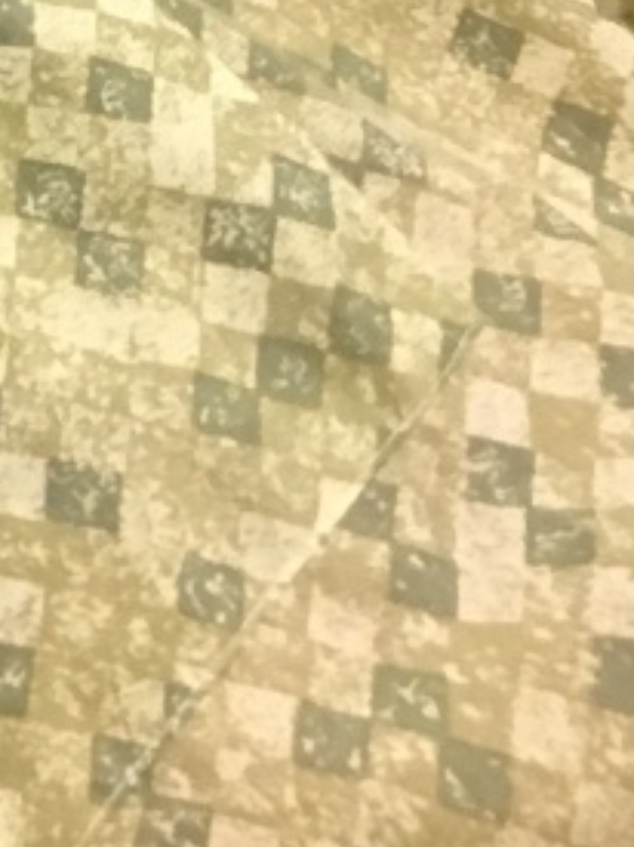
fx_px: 3519
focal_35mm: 144
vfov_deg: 11.3
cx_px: -662
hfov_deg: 9.6
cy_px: -1218
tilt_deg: -25.7
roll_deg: -1.1
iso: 160
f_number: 2.2
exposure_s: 1/30
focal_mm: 4.15
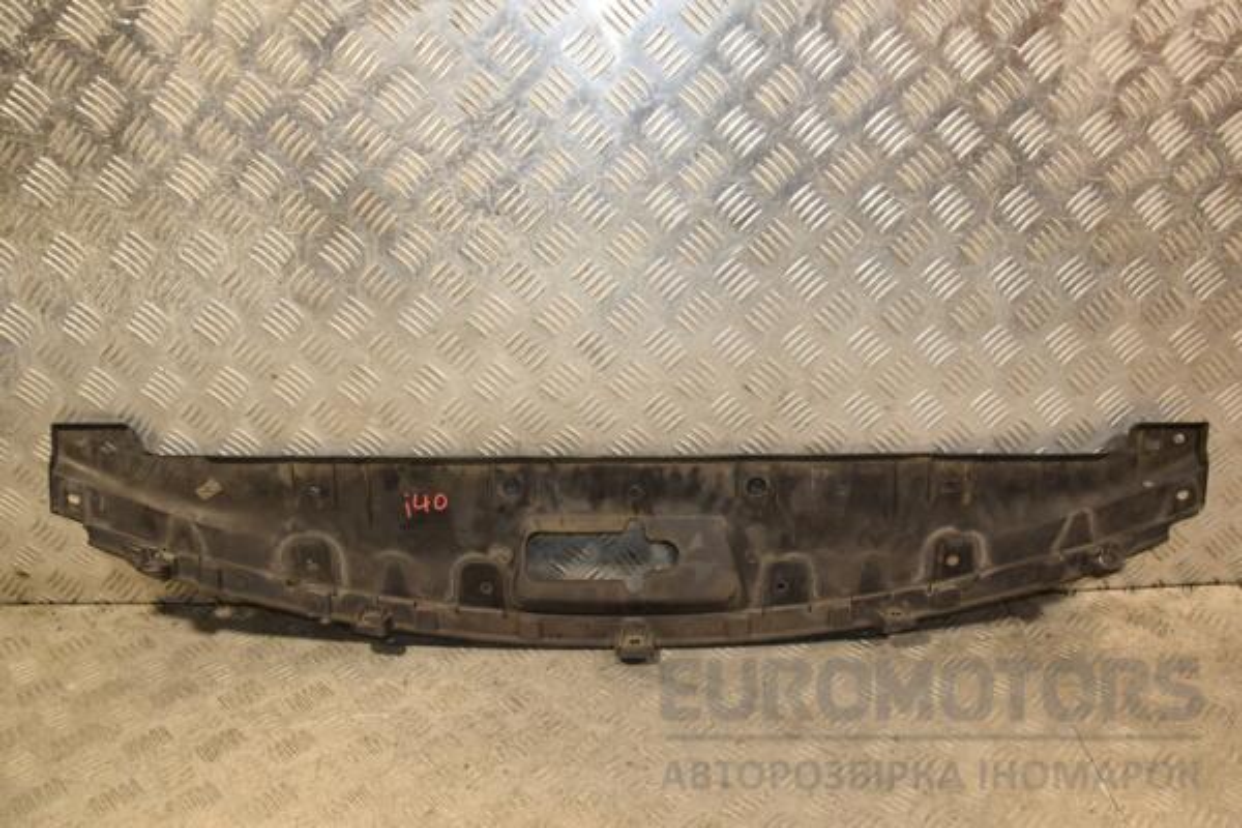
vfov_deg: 47.9
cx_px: 621
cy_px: 414
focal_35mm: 27
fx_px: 931
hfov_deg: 67.4
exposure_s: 1/160
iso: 800
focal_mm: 18
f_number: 5
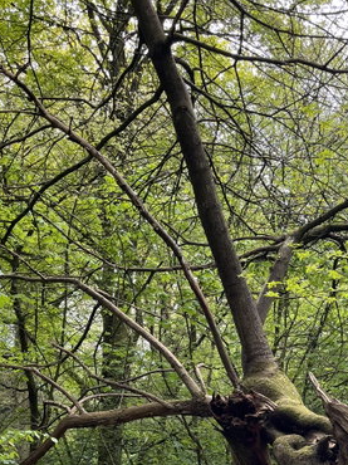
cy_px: 409
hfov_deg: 23.4
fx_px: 819
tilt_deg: +4.2
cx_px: 312
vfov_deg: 30.5
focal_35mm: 61
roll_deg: -2.0
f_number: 1.6
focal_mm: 5.1
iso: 50
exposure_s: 1/297
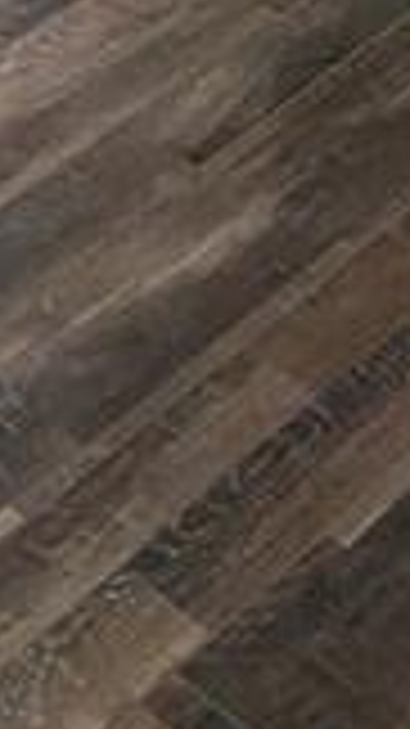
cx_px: -478
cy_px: -940
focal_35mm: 134
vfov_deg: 12.9
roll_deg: -1.1
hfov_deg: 8.5
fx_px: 2593
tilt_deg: -14.2
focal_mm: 4.25
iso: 160
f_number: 1.8
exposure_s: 1/60
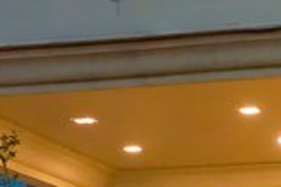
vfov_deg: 7.8
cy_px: 161
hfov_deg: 11.7
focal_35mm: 176
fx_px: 1374
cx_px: 186
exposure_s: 1/100
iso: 8063
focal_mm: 35
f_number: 4
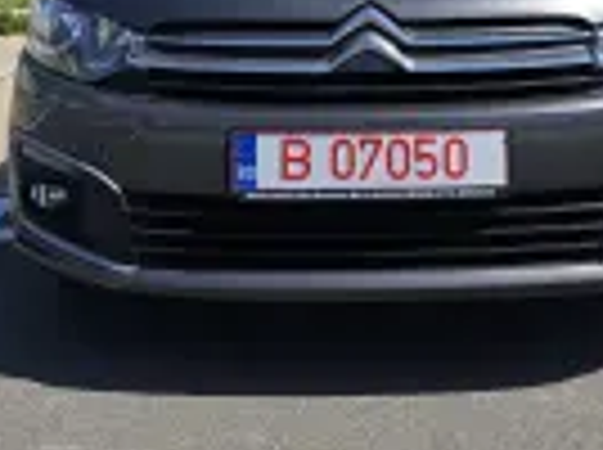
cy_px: -4
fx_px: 1078
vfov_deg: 22.6
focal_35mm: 62
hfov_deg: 30.9
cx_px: 418
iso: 80
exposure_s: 1/6574
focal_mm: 6.3
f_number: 1.7
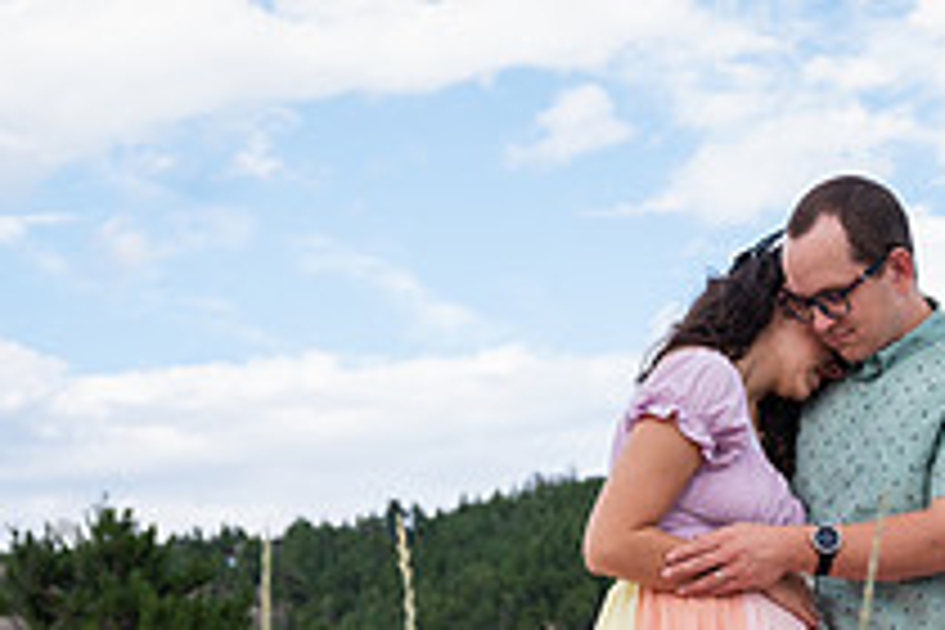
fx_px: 4357
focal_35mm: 166
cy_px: 688
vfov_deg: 8.2
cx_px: 796
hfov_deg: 12.3
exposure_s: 1/250
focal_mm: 60
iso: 160
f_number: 6
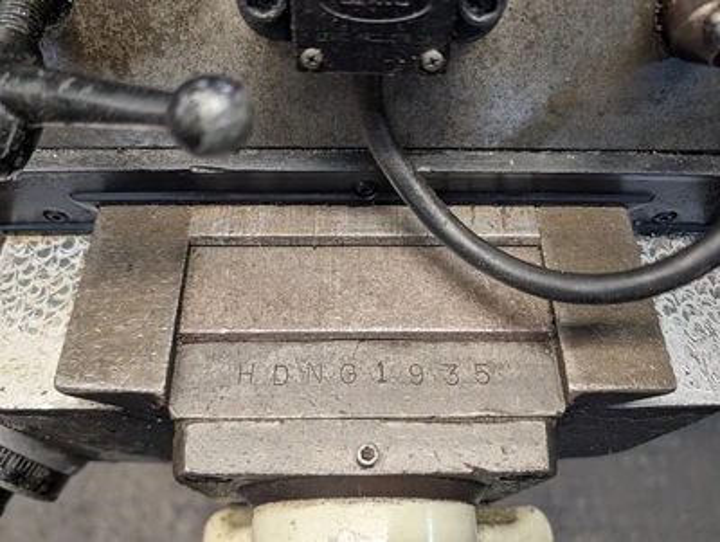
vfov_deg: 56.9
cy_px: 271
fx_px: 500
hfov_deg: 71.5
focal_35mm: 24
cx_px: 360
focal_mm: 6.9
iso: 626
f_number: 1.68
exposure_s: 1/120
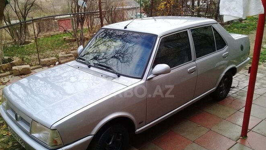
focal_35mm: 34
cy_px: 91
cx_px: 133
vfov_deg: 34.5
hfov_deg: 58.0
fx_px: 240
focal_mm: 3.3
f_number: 2.2
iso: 50
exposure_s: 1/212
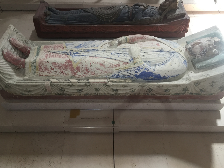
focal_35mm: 30
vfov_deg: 46.8
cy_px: 84
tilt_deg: -48.0
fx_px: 194
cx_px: 110
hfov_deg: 60.0
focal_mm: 4.15
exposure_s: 1/33
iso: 125
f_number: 2.2
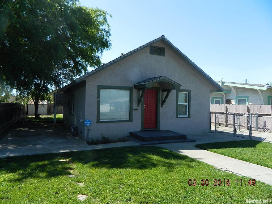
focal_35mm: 25
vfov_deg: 54.9
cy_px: 102
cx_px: 136
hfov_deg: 69.4
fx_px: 196
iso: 80
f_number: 3.1
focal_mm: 4.5
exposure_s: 1/500
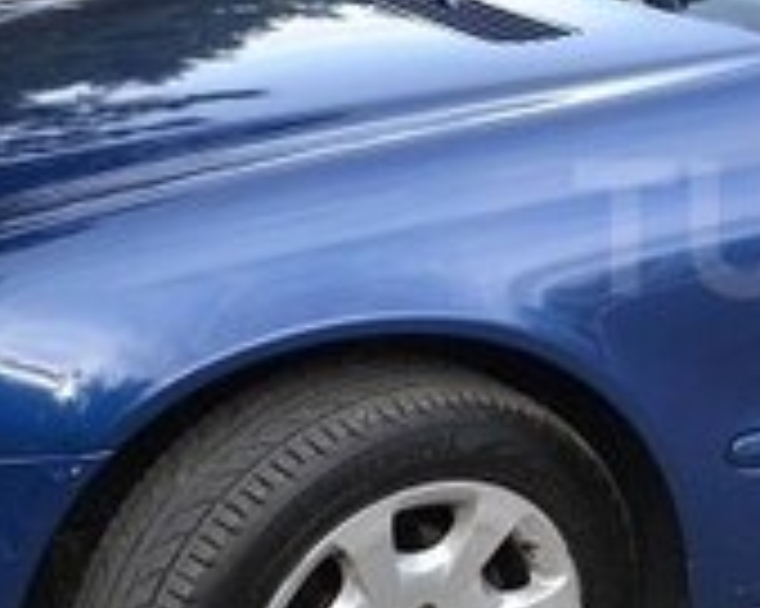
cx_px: 1034
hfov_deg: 17.9
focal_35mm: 99
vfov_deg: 15.5
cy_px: 230
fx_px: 2226
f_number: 5.6
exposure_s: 1/125
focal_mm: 18
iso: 280
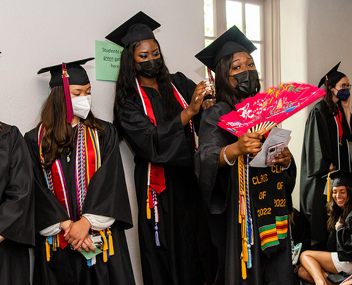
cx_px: 197
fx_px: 529
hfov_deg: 36.8
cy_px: 147
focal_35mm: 51
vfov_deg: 30.1
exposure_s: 1/160
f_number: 4
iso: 2500
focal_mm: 26
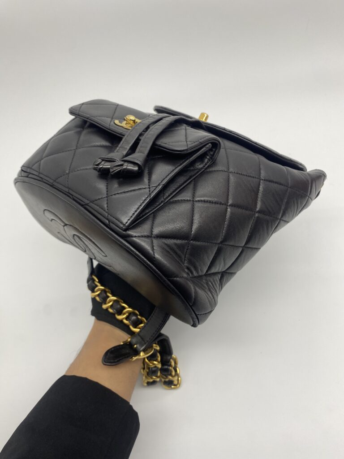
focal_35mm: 26
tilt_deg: -49.7
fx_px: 345
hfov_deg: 53.1
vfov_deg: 67.3
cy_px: 230
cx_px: 172
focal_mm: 4.25
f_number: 1.8
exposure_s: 1/106
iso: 32
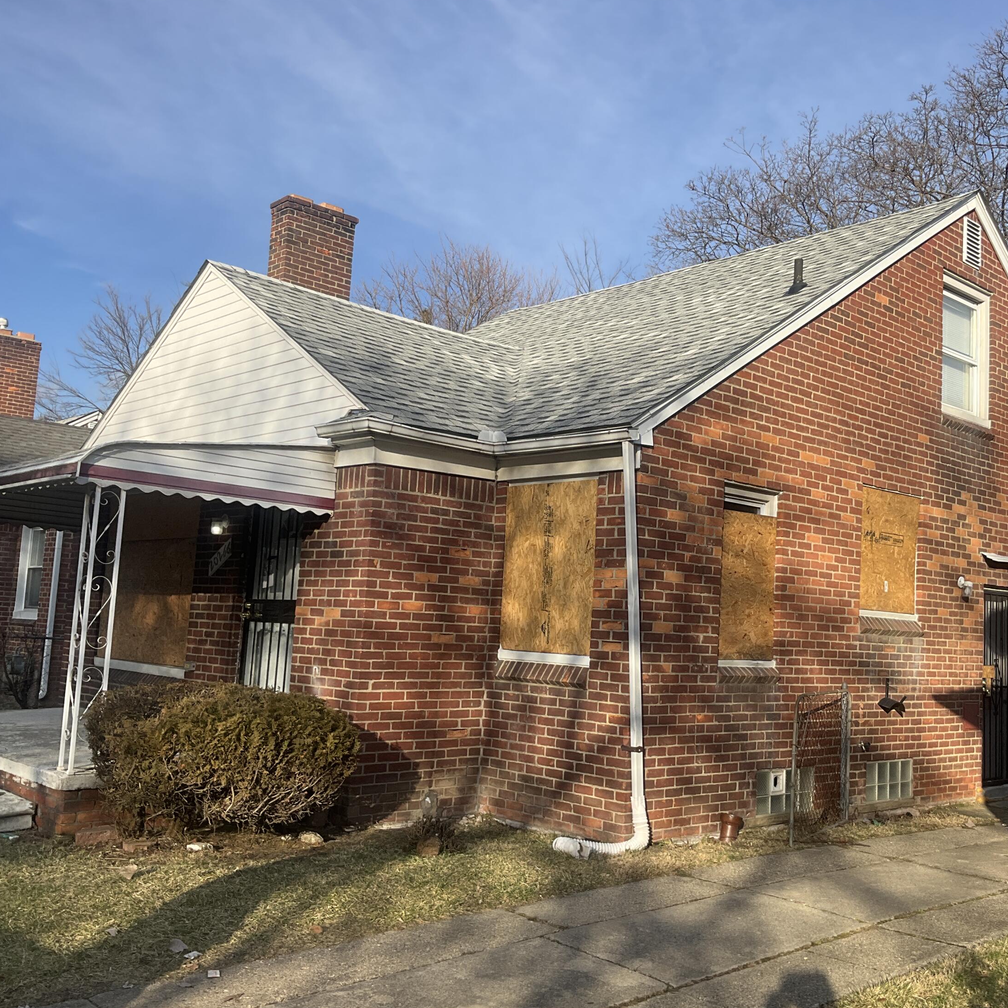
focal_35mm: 35
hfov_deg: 46.9
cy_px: 510
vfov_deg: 47.2
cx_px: 612
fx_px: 1153
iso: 25
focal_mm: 3
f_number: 1.8
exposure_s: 1/1144
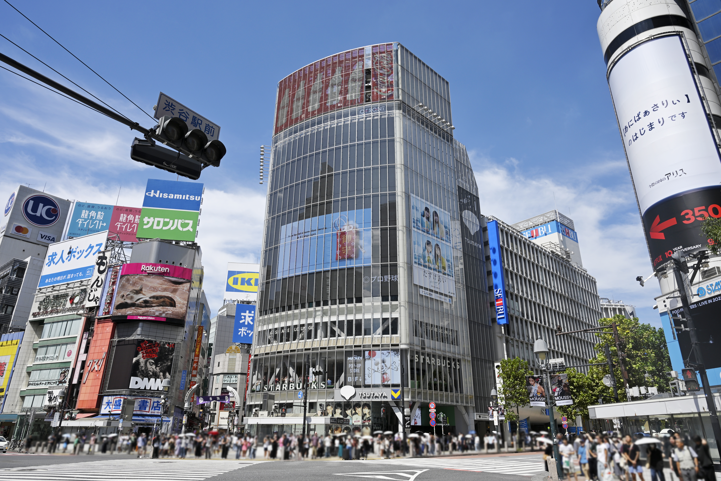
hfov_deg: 73.7
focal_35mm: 24
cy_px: 240
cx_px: 360
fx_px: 481
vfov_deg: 53.1
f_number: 9
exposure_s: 1/320
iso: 100
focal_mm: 24
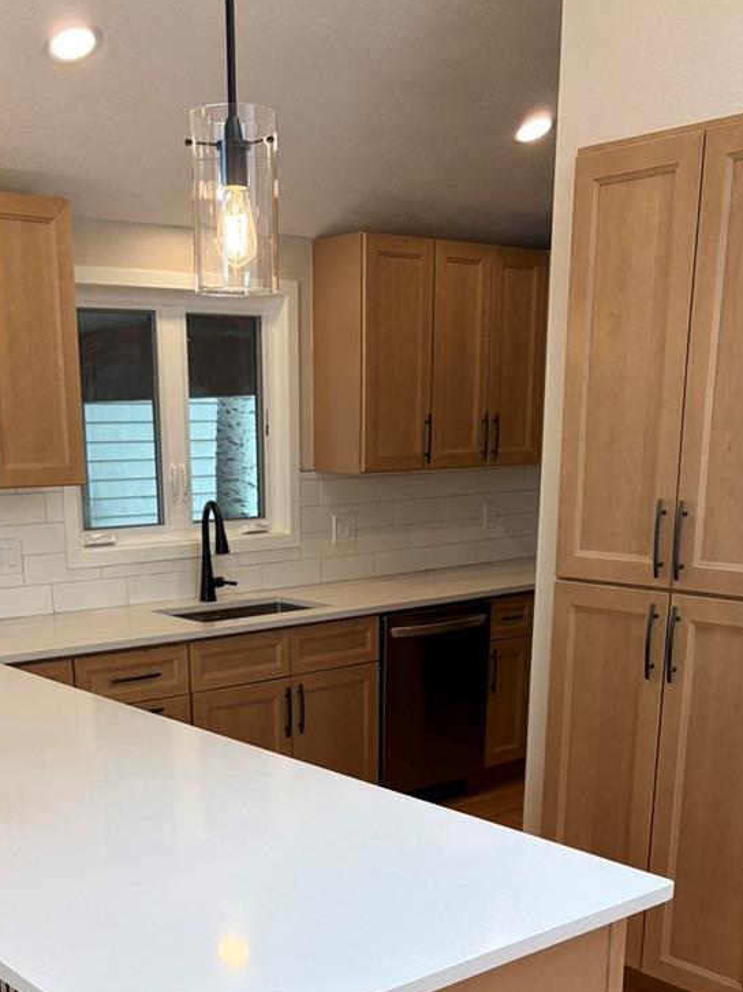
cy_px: 769
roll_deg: +0.5
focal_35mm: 43
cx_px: 296
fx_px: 1231
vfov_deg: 42.2
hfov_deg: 33.5
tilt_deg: -16.0
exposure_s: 1/120
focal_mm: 5.96
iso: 50
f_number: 1.6
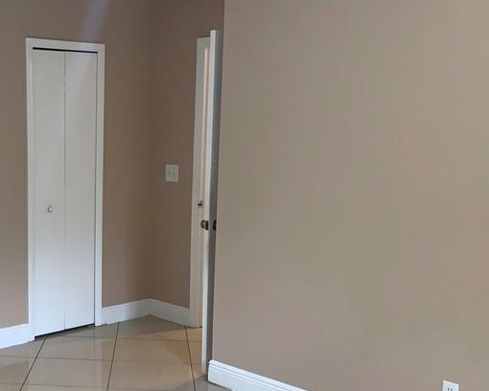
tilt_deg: -10.0
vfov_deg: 29.6
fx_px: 738
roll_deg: +0.4
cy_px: 237
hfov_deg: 34.8
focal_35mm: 51
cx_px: 60
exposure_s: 1/17
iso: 32
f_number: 1.8
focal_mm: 4.25
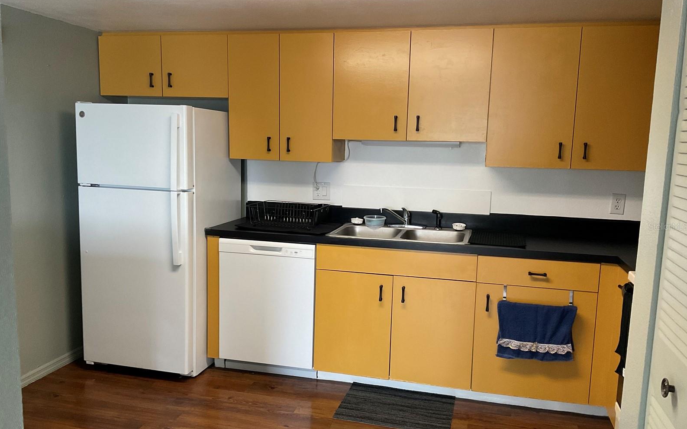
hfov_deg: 61.2
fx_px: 580
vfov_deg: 40.6
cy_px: 226
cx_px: 343
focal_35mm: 31
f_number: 1.8
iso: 125
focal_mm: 3
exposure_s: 1/60
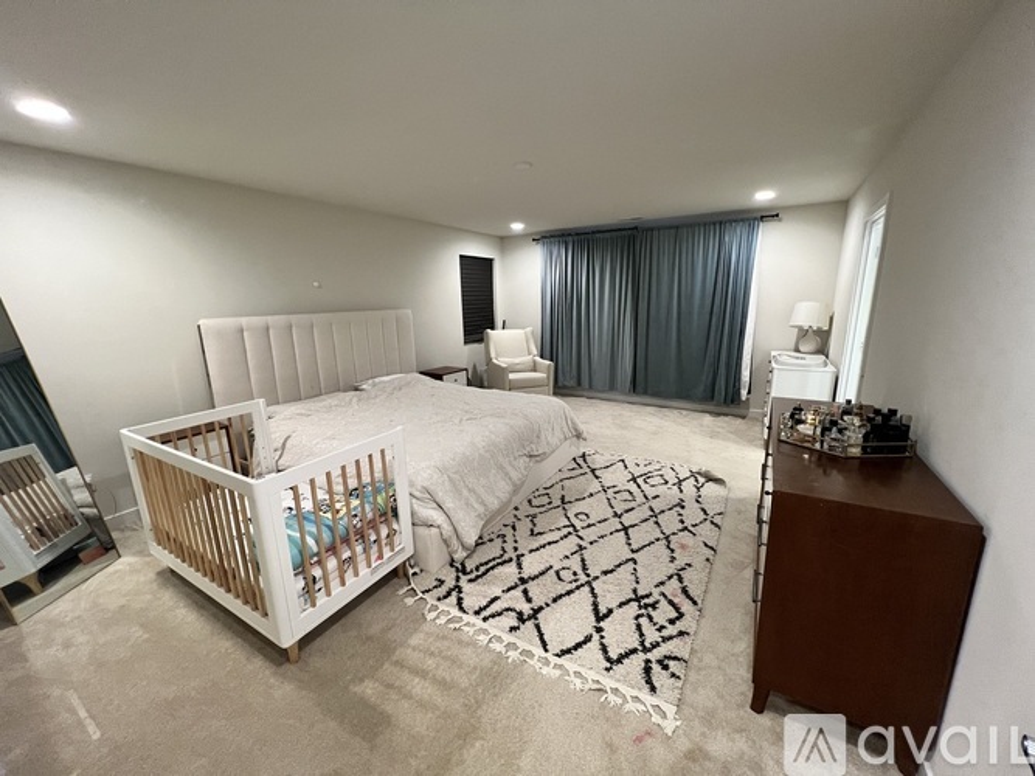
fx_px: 389
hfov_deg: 106.2
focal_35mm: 13
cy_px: 388
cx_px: 518
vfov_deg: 89.9
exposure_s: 1/60
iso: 320
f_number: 1.8
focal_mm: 1.57
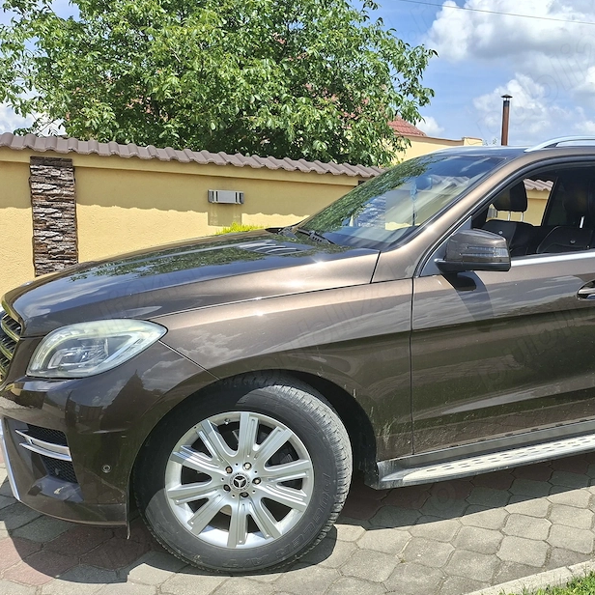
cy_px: 328
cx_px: 466
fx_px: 642
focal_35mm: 33
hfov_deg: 47.4
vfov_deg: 49.7
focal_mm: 5.54
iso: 50
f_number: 1.8
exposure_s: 1/1825
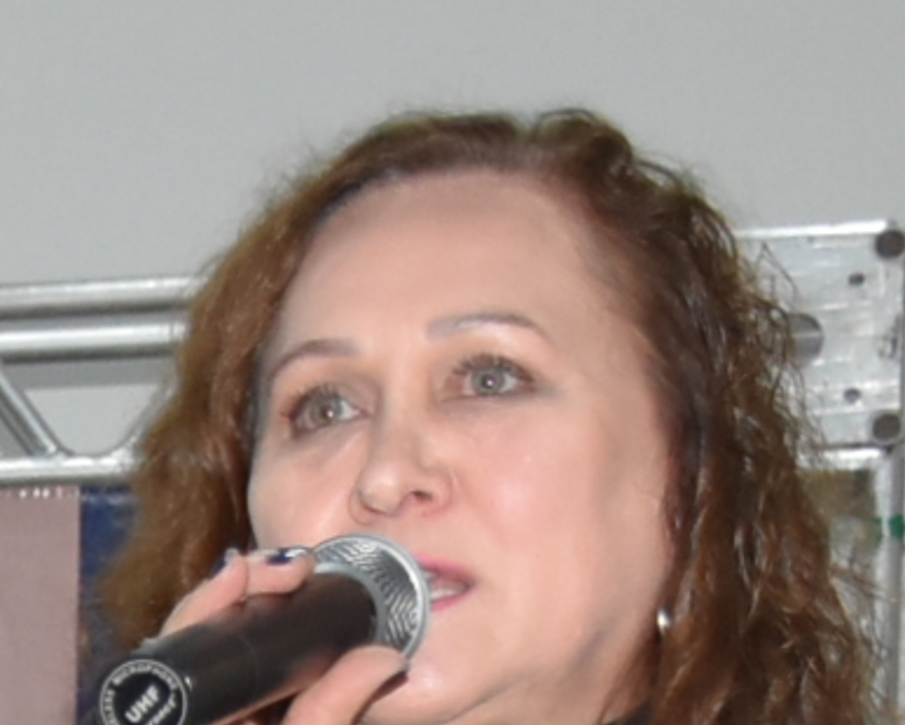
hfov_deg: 6.1
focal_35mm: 283
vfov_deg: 5.2
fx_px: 7584
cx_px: -2121
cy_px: 2007
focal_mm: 26
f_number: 3.8
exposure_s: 1/60
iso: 1100
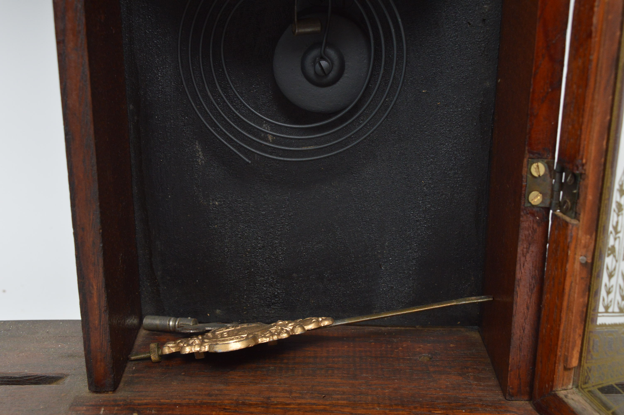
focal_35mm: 54
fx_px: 935
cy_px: 208
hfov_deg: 36.9
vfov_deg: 25.0
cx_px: 312
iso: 800
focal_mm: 36
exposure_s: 1/80
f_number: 9
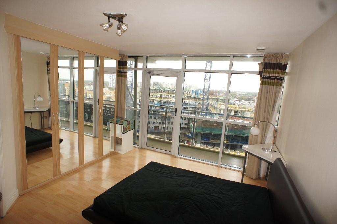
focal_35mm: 24
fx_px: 224
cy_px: 112
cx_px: 168
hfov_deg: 73.8
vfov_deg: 53.1
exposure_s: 1/160
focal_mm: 16
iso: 200
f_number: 4
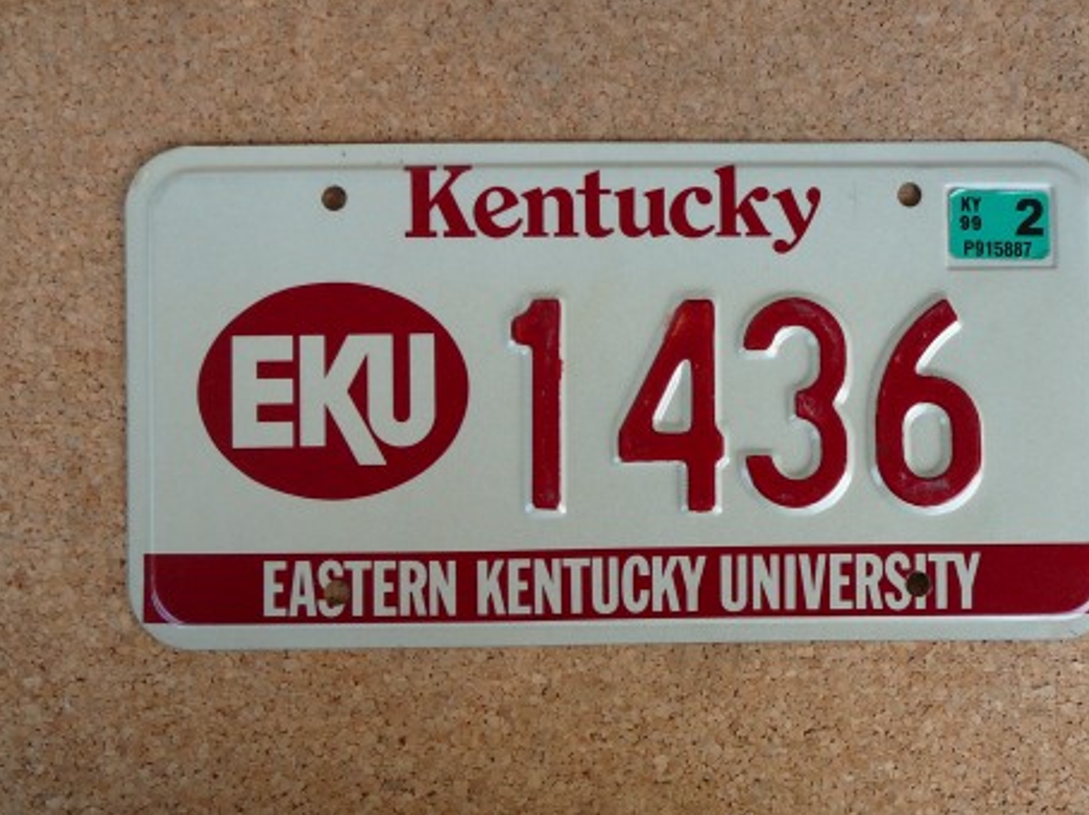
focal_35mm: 44
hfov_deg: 42.9
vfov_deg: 32.8
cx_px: 600
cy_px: 436
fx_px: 1383
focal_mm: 5.8
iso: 100
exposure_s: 1/60
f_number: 3
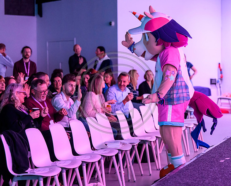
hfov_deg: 19.0
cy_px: 93
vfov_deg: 15.4
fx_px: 691
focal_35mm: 101
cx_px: 140
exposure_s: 1/400
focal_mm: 89
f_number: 2.8
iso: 6400
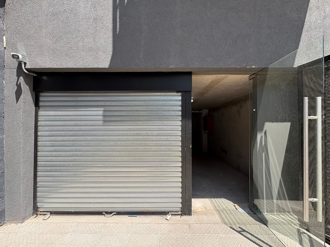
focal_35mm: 14
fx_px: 133
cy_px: 124
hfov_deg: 102.1
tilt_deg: -1.1
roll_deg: +1.1
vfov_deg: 85.7
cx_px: 165
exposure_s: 1/615
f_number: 2.2
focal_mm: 2.22
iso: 40
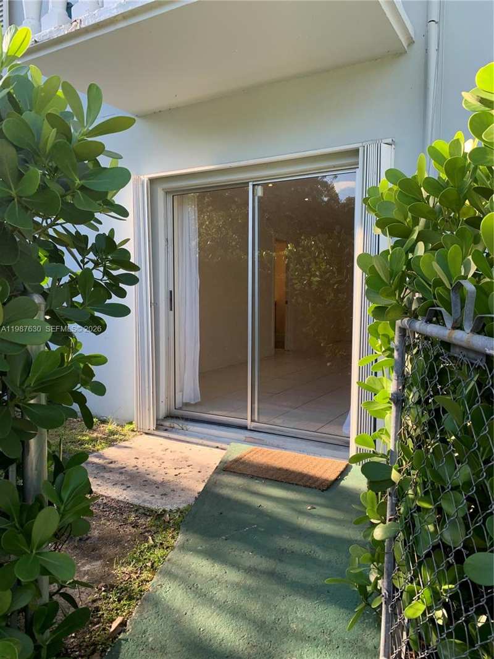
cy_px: 330
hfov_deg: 53.1
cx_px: 247
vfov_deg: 67.3
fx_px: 495
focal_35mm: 26
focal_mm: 4.25
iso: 25
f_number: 1.8
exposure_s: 1/220
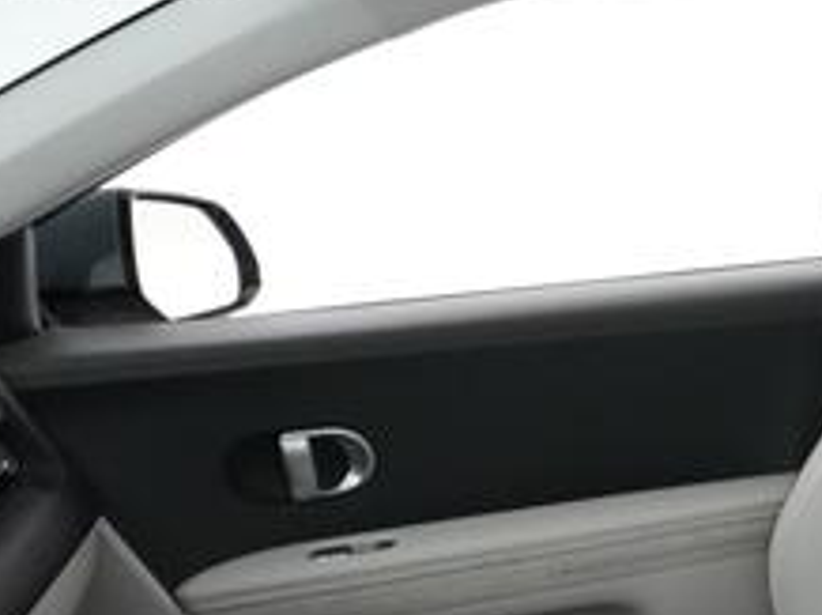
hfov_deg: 30.6
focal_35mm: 48
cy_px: 536
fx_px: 1139
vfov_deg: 29.2
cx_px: 1086
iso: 8000
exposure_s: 1/25
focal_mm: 17
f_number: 7.1
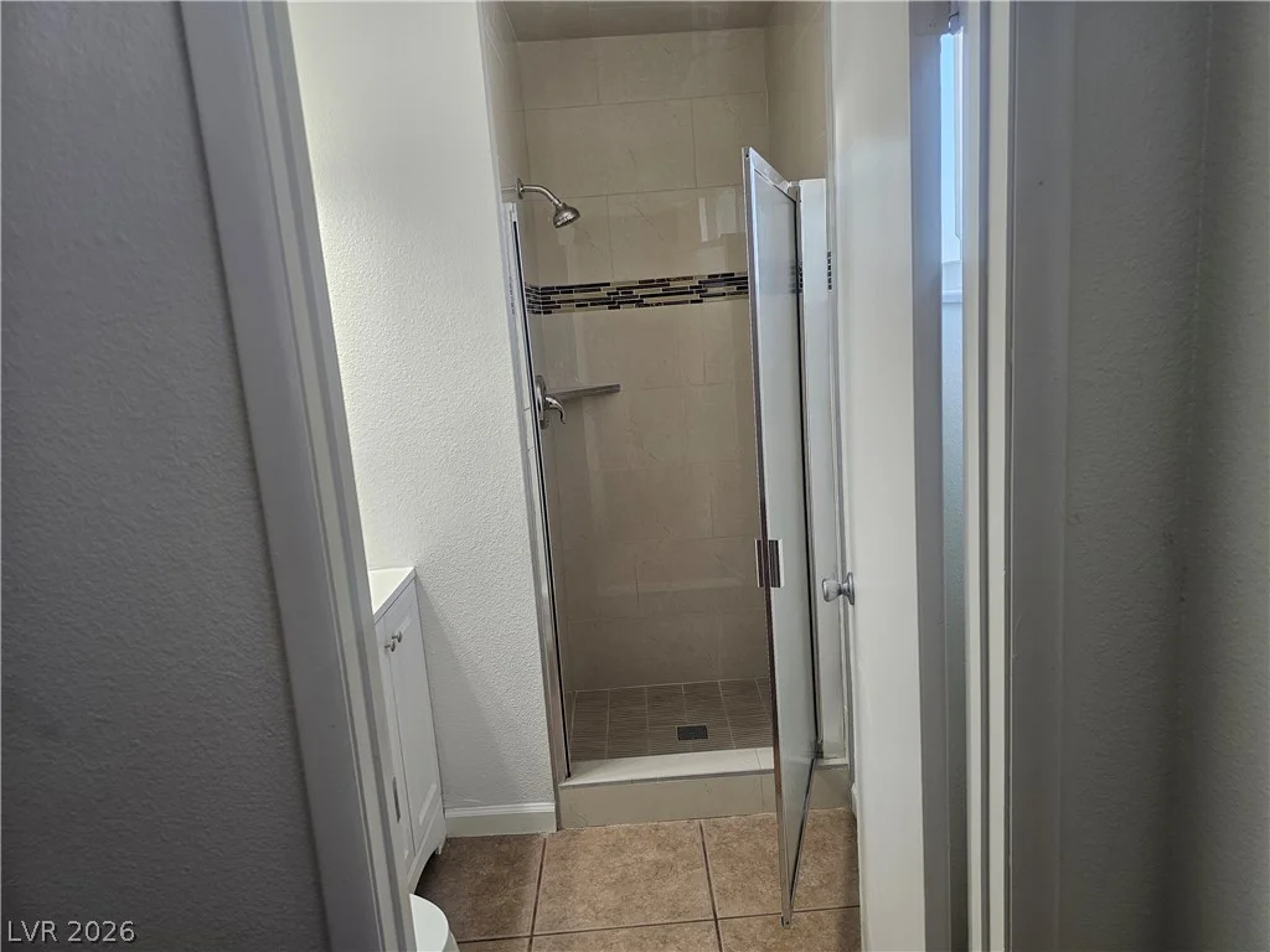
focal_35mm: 23
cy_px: 476
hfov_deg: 73.9
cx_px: 635
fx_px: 844
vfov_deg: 58.9
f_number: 1.7
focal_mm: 6.3
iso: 125
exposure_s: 1/120
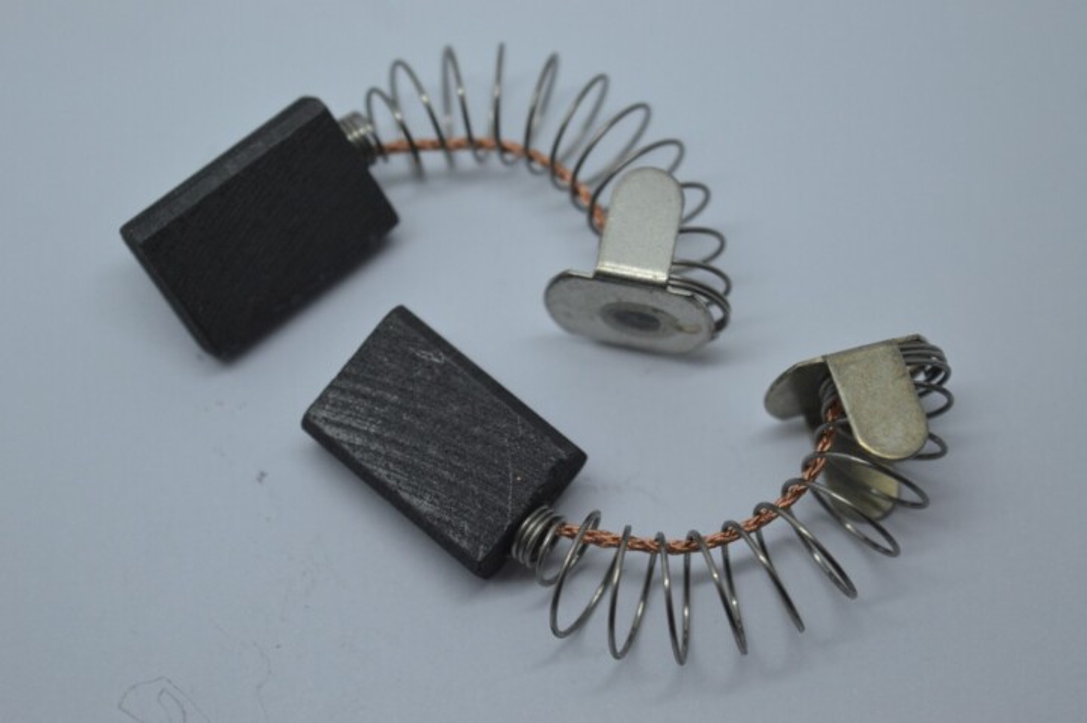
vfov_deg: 16.5
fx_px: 2489
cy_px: 362
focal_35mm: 82
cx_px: 544
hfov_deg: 24.6
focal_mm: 55
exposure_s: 1/125
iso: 360
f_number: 5.6
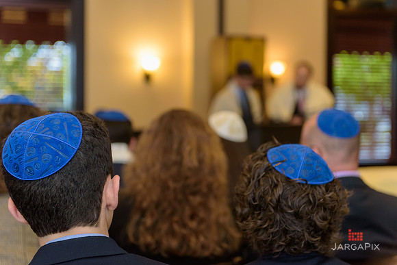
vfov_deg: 19.5
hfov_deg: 28.8
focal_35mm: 70
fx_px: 772
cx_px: 198
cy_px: 132
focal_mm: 70
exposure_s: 1/125
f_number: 3.2
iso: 1250
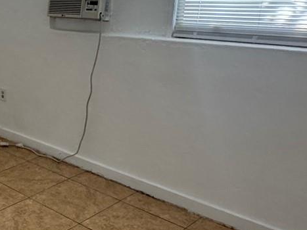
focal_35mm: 48
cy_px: 118
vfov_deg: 30.3
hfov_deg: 32.8
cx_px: -59
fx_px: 426
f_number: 2.2
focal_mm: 2.22
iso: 320
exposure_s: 1/87
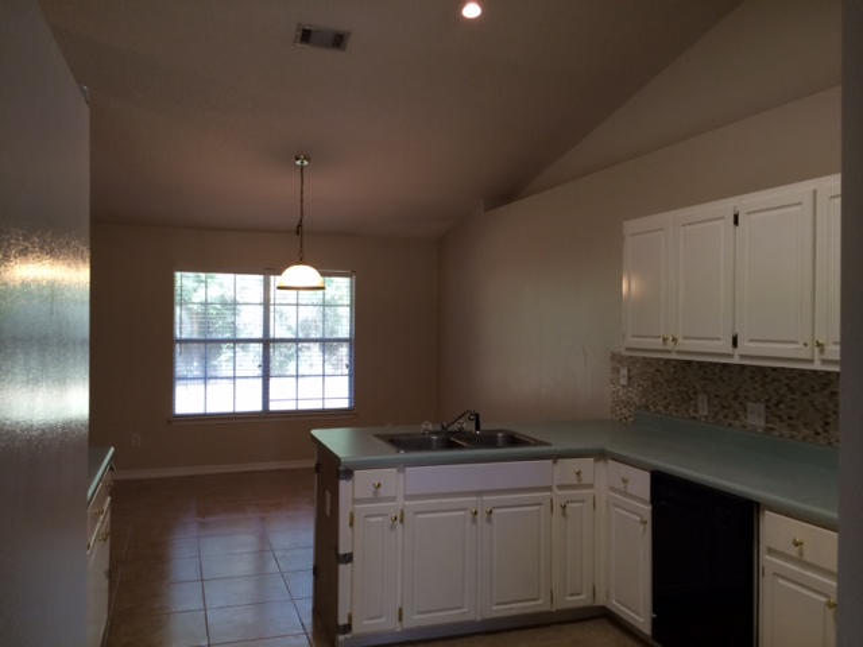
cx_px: 432
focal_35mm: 30
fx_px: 748
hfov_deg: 60.0
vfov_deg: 46.8
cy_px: 324
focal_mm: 4.12
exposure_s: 1/40
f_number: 2.2
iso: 40
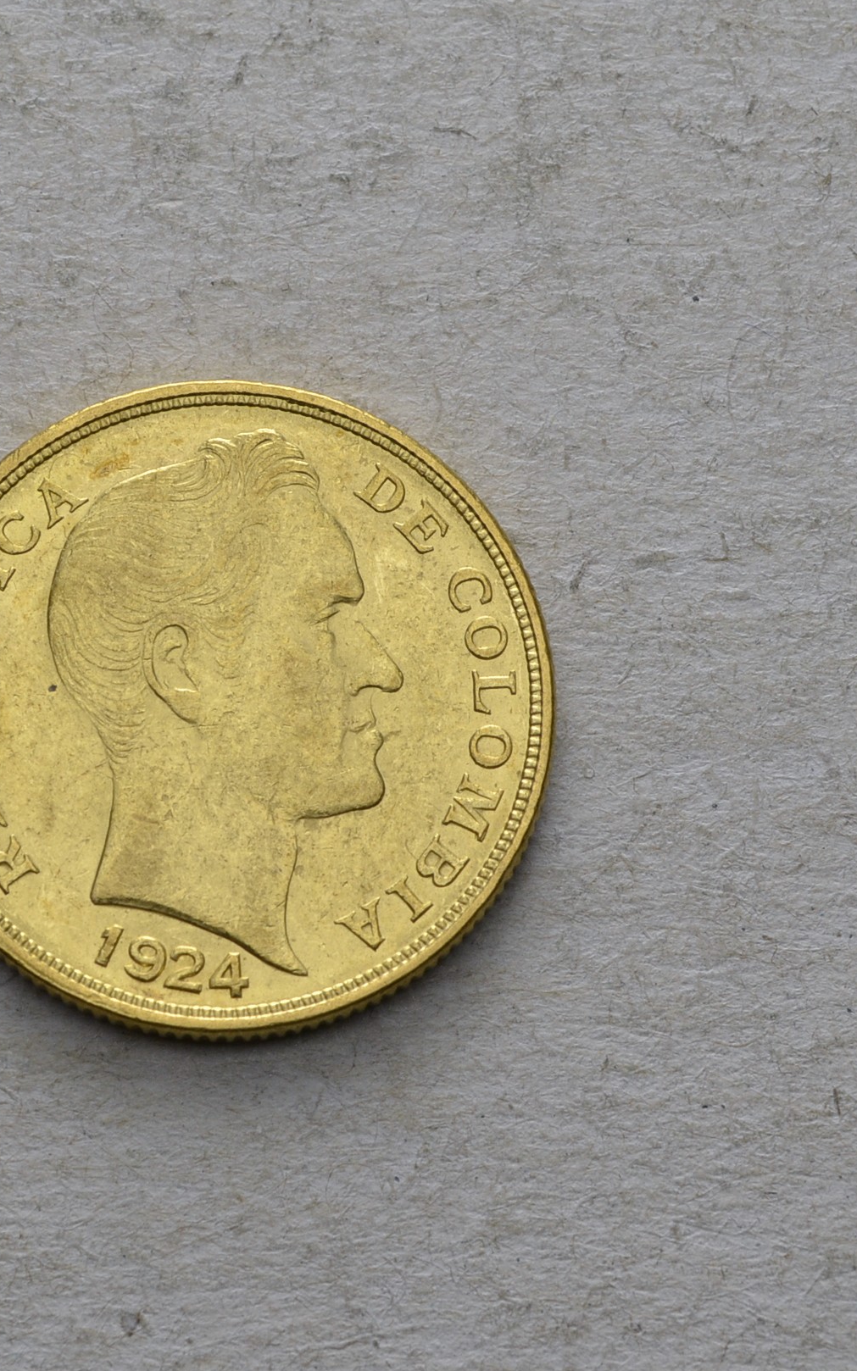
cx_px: 272
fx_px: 4776
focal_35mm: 128
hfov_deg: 10.2
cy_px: 685
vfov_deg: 16.3
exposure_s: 1/250
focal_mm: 55
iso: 400
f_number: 14
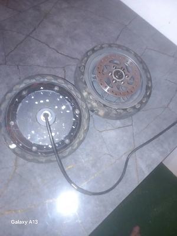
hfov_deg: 51.4
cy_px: 118
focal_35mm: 27
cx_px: 88
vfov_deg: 65.3
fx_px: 184
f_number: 1.8
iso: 400
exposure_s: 1/25
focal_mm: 4
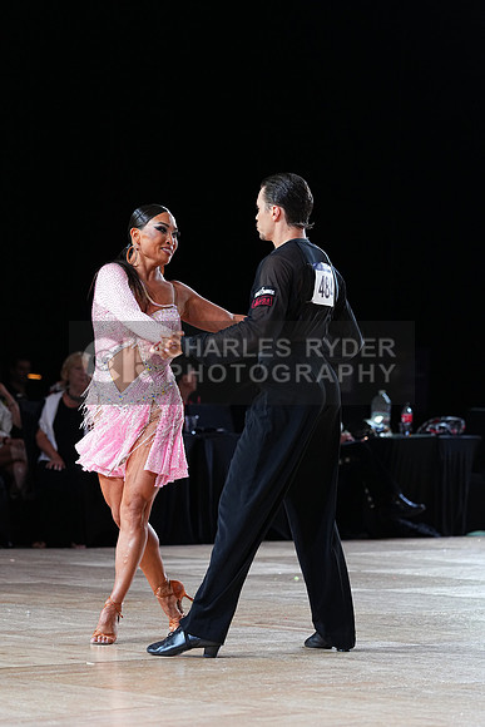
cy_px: 364
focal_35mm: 141
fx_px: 2847
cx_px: 242
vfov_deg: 14.5
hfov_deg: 9.7
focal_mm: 141
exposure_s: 1/500
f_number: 4
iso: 1600
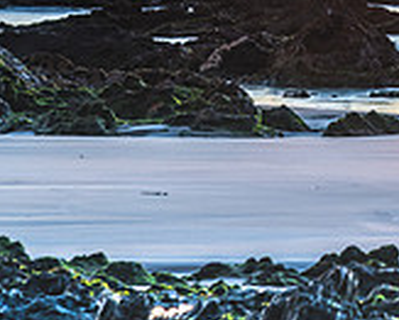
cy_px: -60
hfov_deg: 4.8
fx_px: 4768
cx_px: 627
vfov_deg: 3.8
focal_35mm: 403
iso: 100
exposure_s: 1.3
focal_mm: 120
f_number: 10
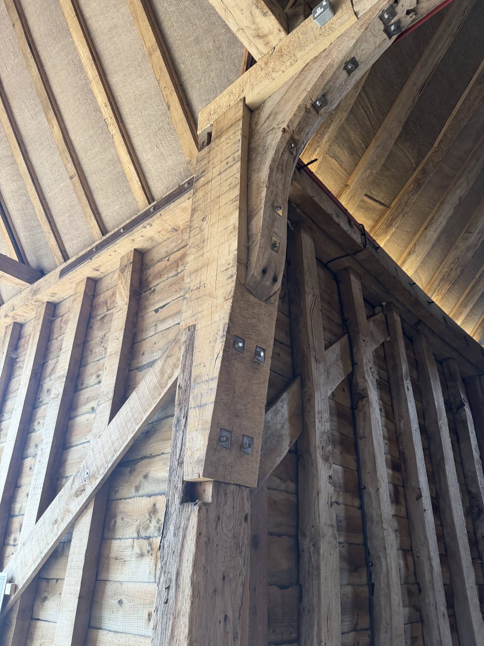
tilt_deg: +27.2
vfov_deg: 71.6
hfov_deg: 56.8
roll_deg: -1.9
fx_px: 447
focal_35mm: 24
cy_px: 323
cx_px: 242
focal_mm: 6.76
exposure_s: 1/121
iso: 200
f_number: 1.78
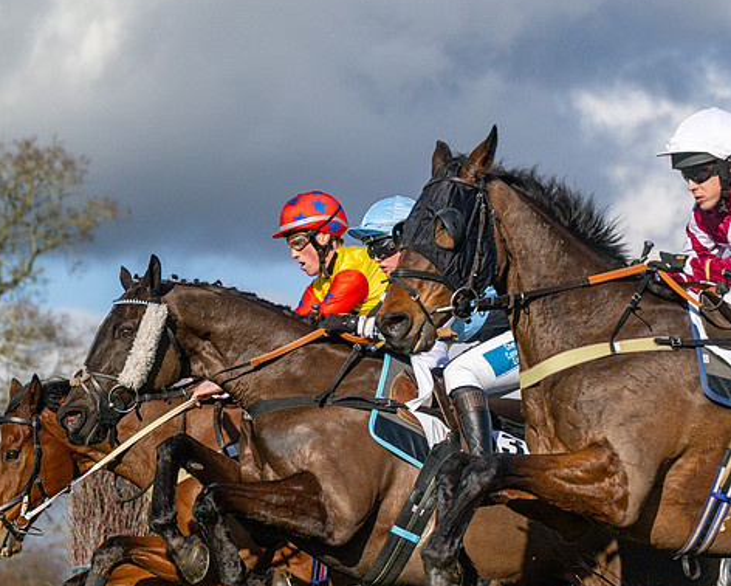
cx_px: 498
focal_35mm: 153
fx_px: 3311
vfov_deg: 10.1
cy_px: 316
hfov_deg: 12.6
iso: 400
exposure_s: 1/8000
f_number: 4
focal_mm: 98
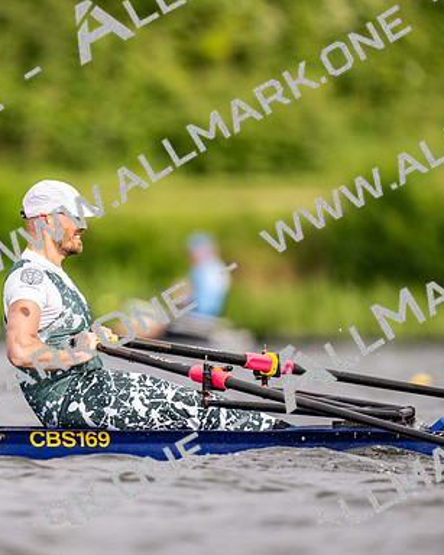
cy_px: 277
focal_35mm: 850
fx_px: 13968
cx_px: 155
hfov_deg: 1.8
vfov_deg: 2.3
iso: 500
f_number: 4
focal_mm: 600
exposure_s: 1/2500
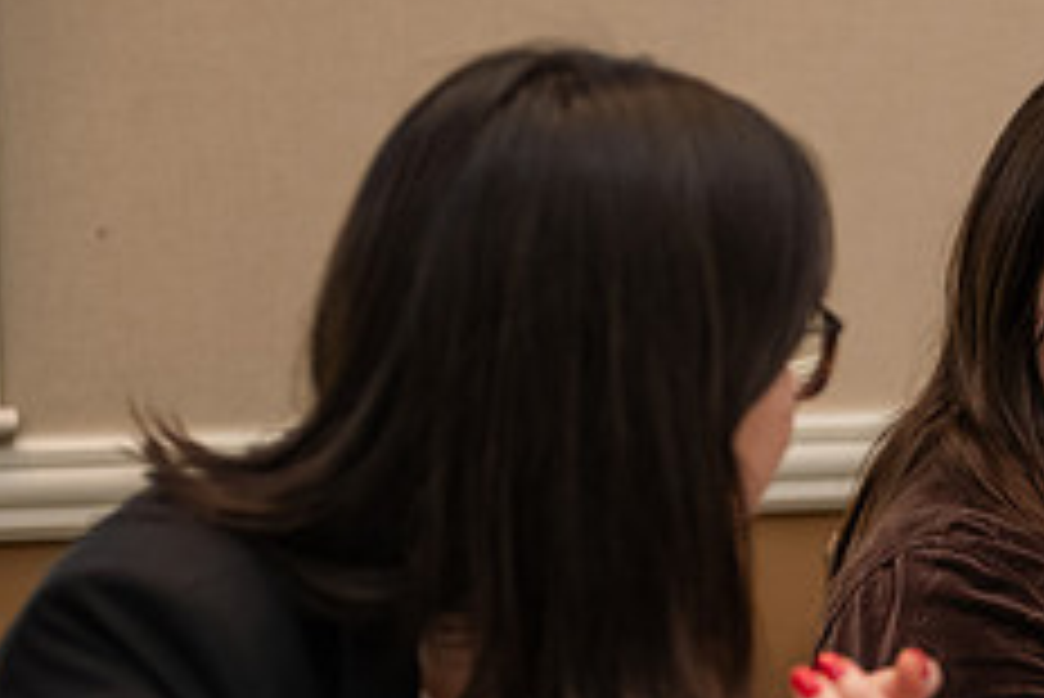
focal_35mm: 155
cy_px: 619
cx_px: 1210
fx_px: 4498
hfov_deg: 12.9
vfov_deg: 8.8
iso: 1250
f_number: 3.2
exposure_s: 1/200
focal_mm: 62
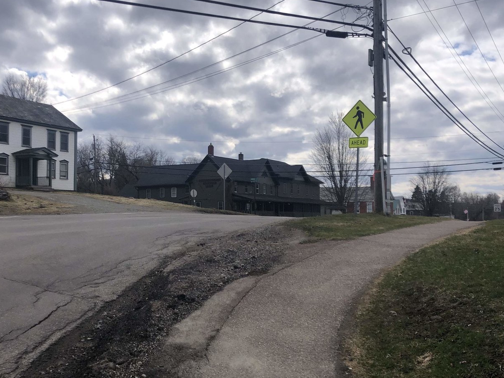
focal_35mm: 37
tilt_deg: -2.9
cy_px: 205
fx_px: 539
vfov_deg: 38.6
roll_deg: +0.1
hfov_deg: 49.7
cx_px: 191
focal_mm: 4
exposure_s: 1/3472
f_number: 1.8
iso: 20
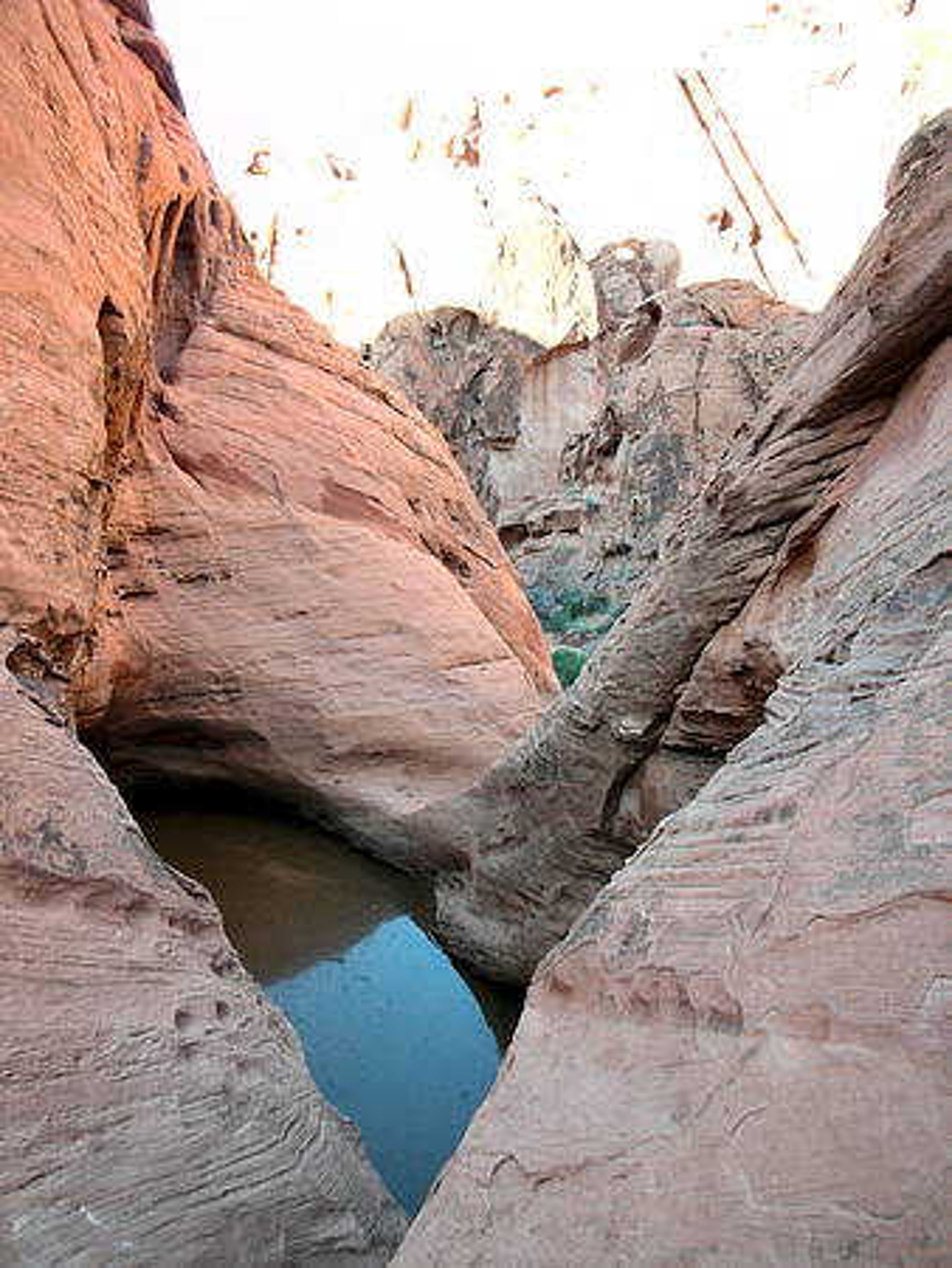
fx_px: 1282
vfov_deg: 52.6
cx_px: 476
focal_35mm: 35
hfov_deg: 40.7
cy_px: 634
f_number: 3
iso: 50
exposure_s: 1/32
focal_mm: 5.8
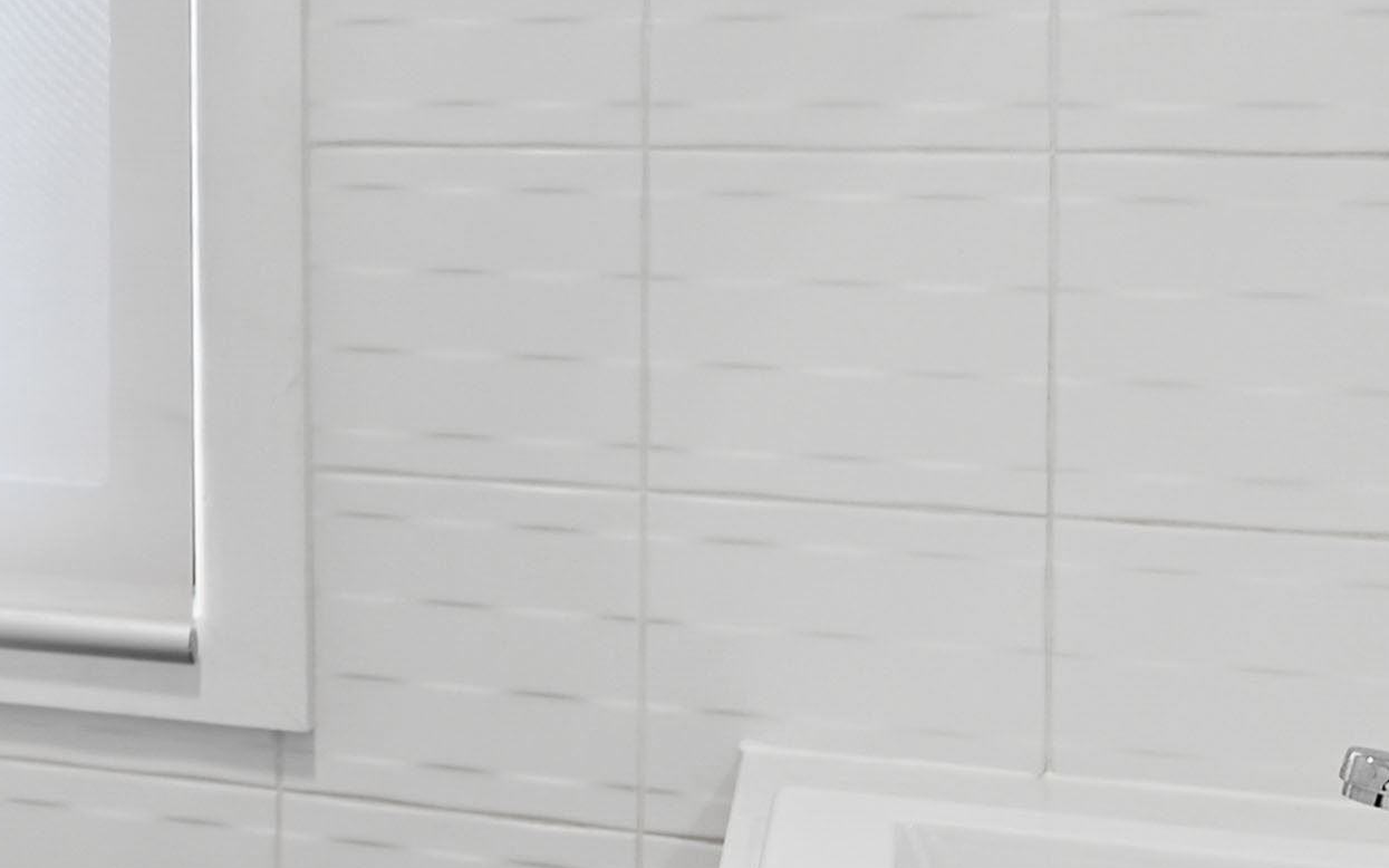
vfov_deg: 18.8
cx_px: -759
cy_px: 239
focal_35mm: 69
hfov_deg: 23.2
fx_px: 2612
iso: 100
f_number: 4
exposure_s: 1/10
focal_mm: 14
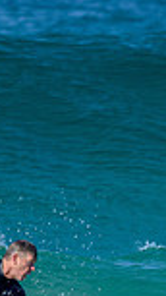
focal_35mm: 4367
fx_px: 34191
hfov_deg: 0.3
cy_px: 387
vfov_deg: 0.5
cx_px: 39
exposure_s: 1/2000
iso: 450
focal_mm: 800
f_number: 6.3
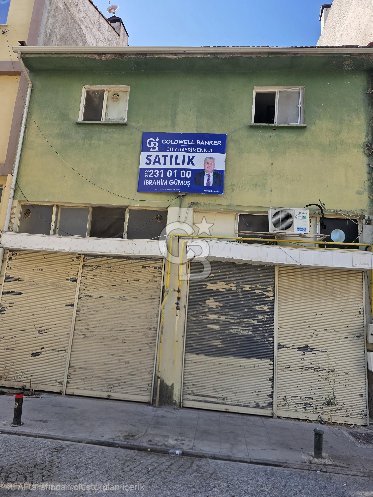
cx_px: 186
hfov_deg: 58.9
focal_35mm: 23
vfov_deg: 73.9
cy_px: 248
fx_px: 330
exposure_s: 1/2000
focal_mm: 6.3
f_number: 1.7
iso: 80
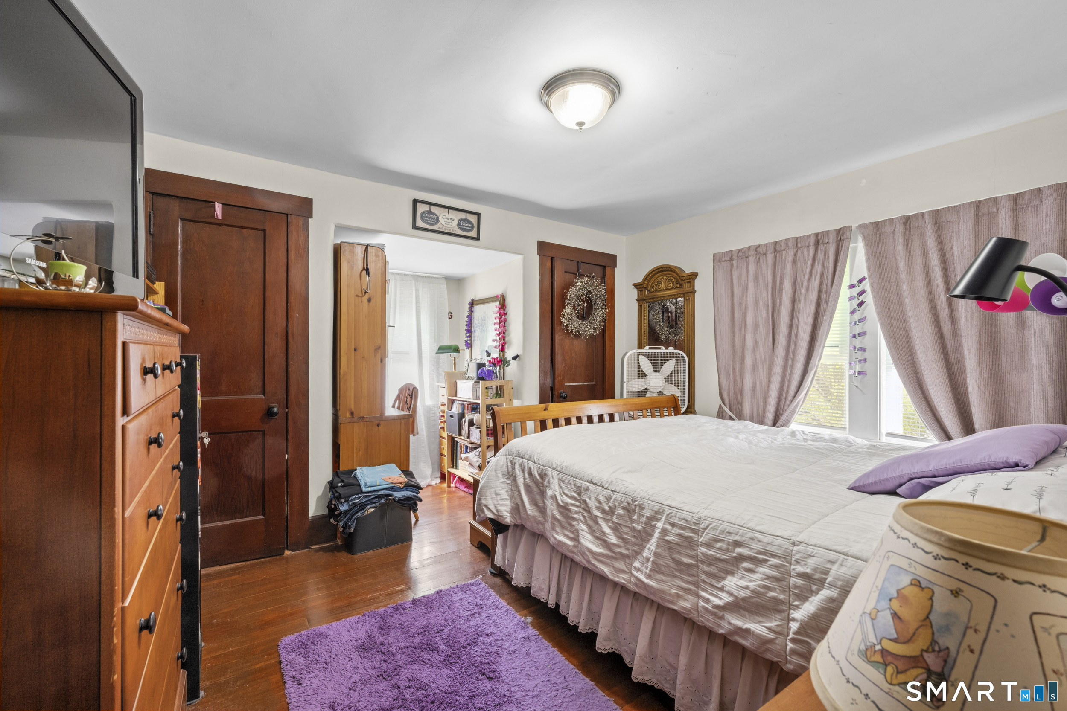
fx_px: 445
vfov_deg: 77.3
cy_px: 356
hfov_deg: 100.4
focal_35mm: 15
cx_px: 534
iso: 320
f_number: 9
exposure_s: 1/1.25
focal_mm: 15
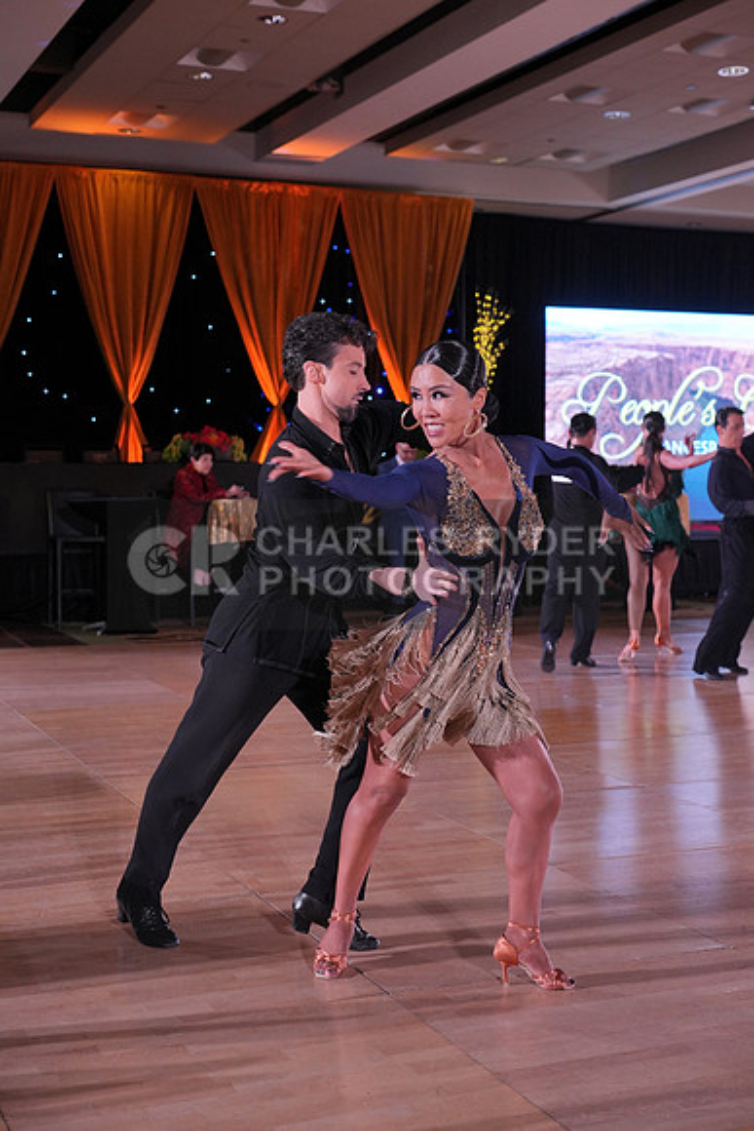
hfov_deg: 27.0
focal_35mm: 50
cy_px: 566
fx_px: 1570
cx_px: 377
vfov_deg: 39.6
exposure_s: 1/400
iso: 1600
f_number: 4
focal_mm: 50
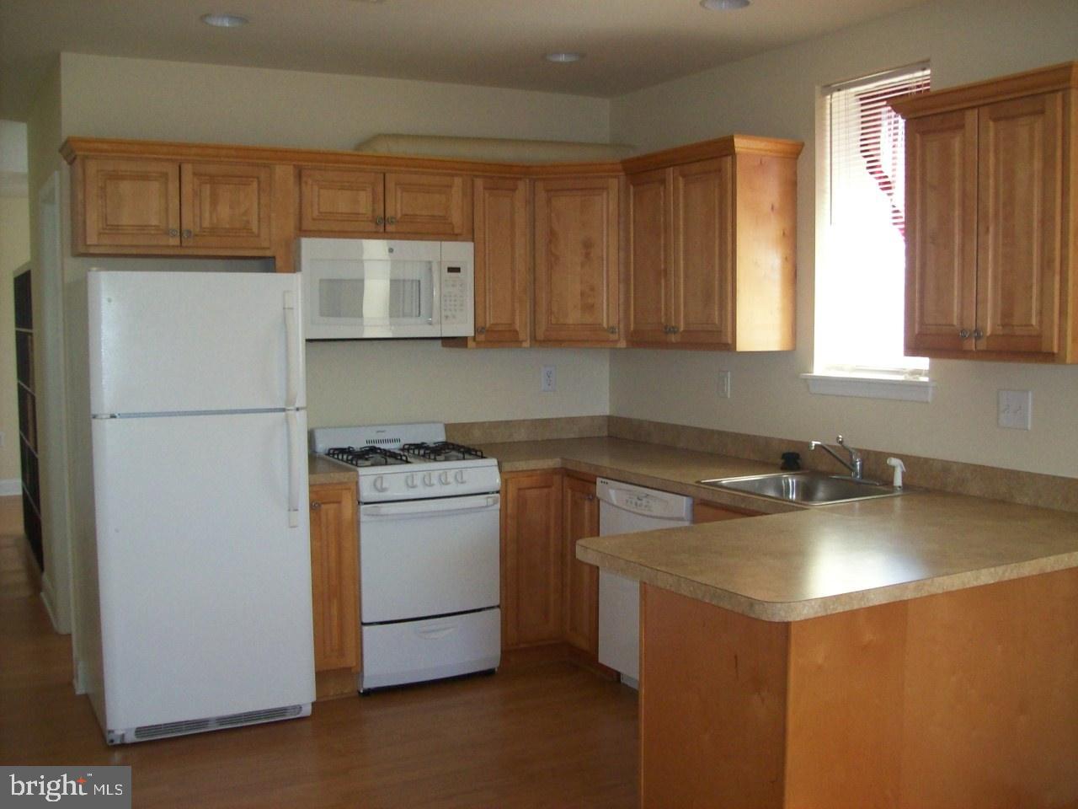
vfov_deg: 39.7
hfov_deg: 51.4
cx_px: 539
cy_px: 404
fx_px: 1121
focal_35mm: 36
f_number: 2.7
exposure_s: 1/64
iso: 200
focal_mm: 6
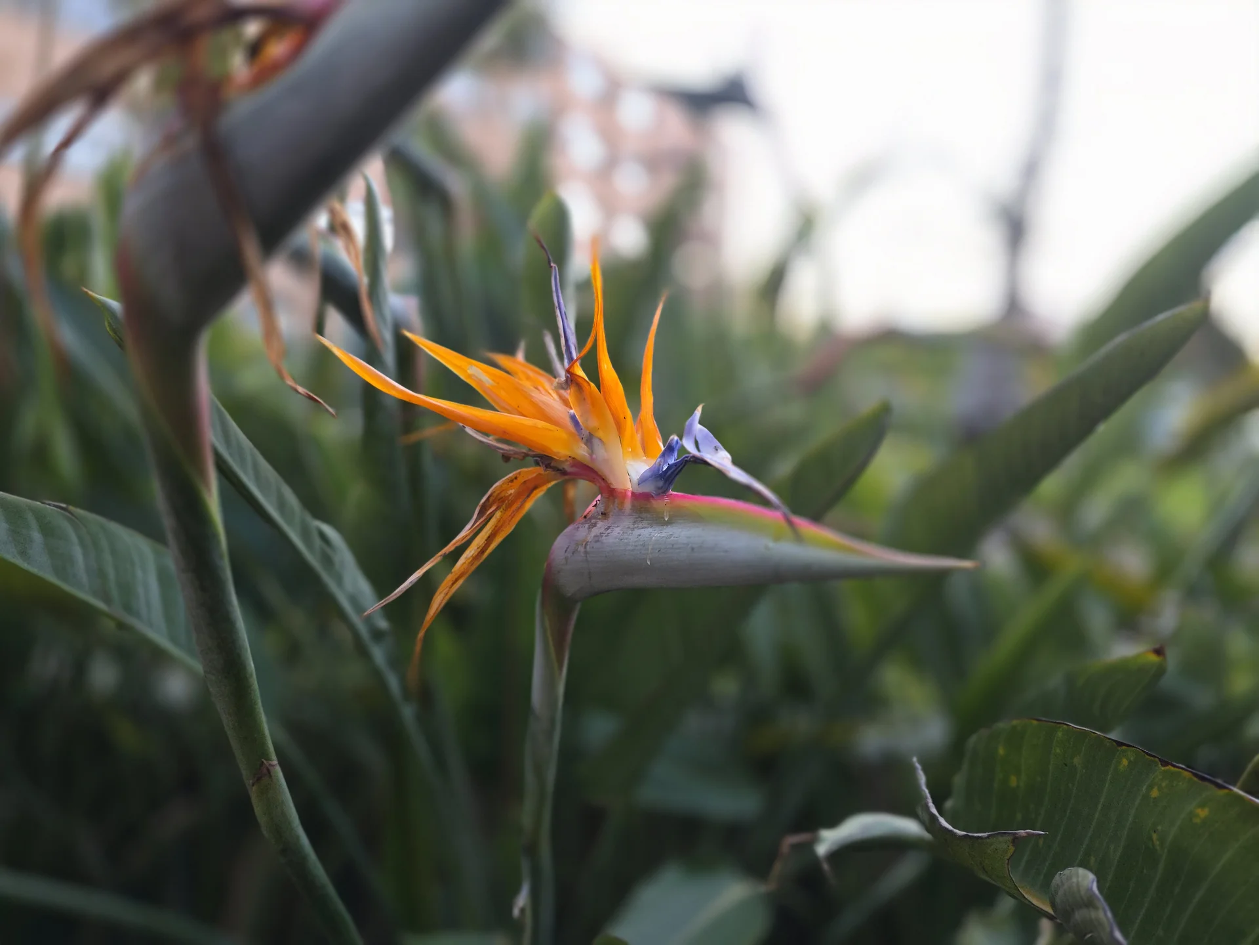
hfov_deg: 73.9
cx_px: 630
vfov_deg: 58.9
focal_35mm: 23
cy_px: 472
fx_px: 837
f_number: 1.7
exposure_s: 1/100
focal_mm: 6.3
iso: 200
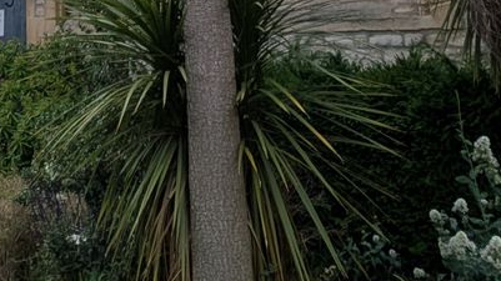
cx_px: 121
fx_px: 863
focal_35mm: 65
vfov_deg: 15.8
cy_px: -222
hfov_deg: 31.7
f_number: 2.2
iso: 46
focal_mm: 1.83
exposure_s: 1/625
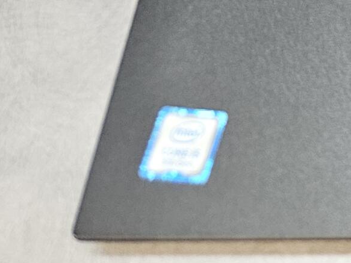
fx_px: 1024
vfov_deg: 12.9
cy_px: -250
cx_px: 760
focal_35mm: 101
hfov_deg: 14.8
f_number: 1.8
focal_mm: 5.4
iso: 320
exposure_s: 1/142
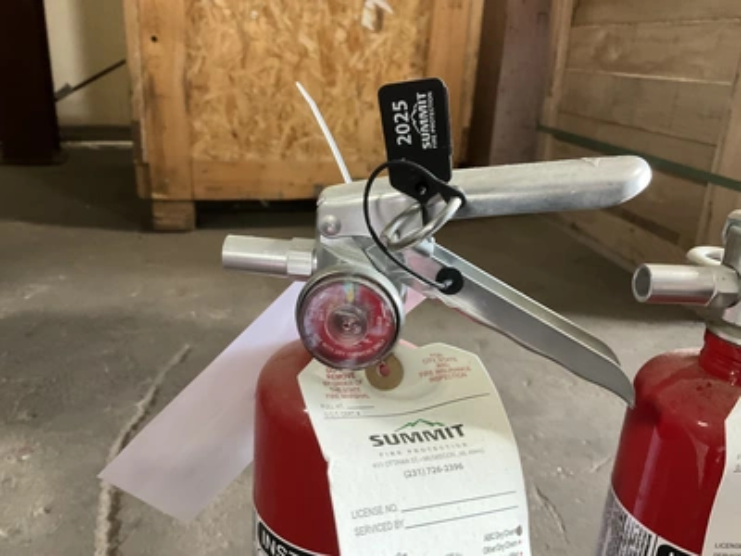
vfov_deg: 48.2
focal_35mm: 29
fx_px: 621
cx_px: 370
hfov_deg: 61.7
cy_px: 278
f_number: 1.8
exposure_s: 1/40
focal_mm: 3
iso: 200
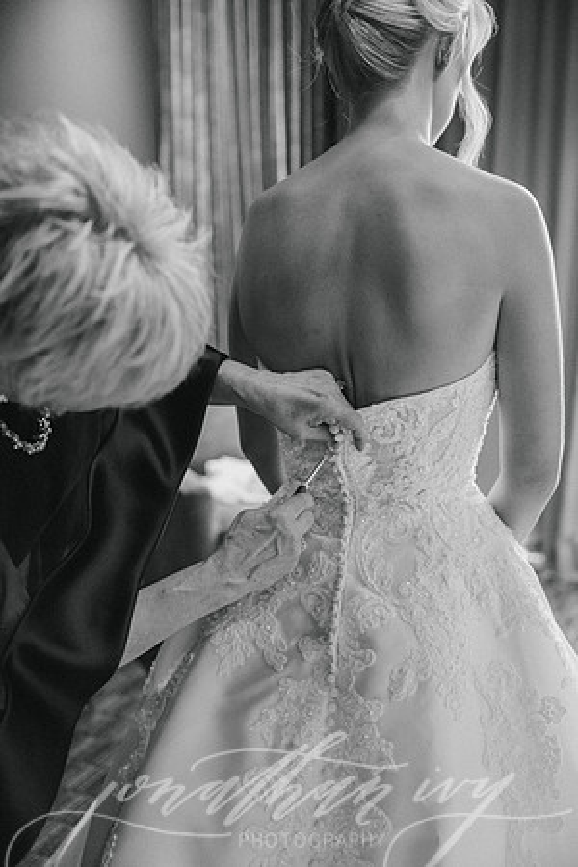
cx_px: 289
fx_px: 987
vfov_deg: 47.4
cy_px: 434
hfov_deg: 32.6
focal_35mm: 41
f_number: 2.8
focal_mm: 41
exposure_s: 1/200
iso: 4500
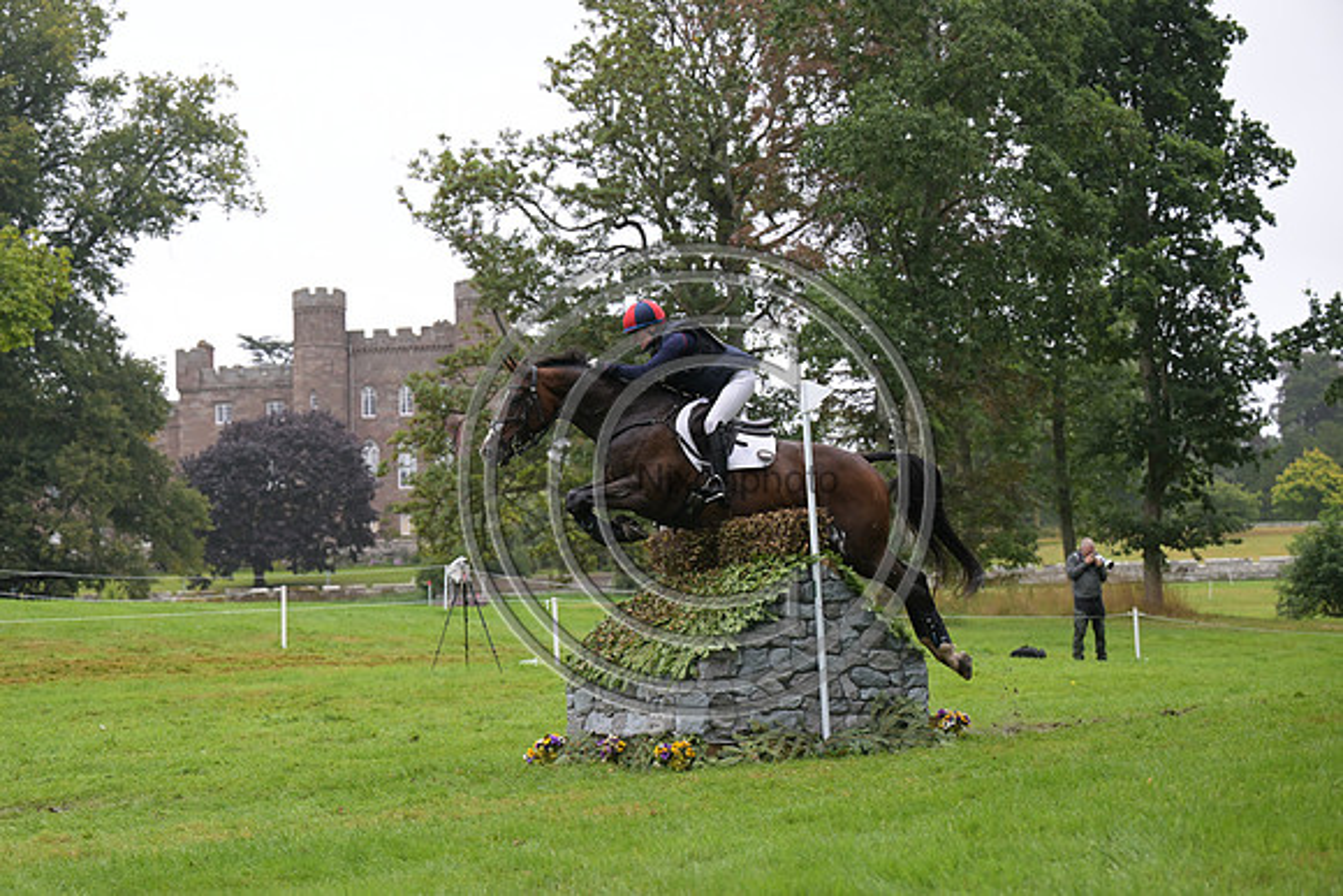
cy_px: 448
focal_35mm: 77
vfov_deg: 17.7
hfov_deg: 26.3
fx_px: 2873
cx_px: 672
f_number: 4
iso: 1100
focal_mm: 77
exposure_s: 1/1250
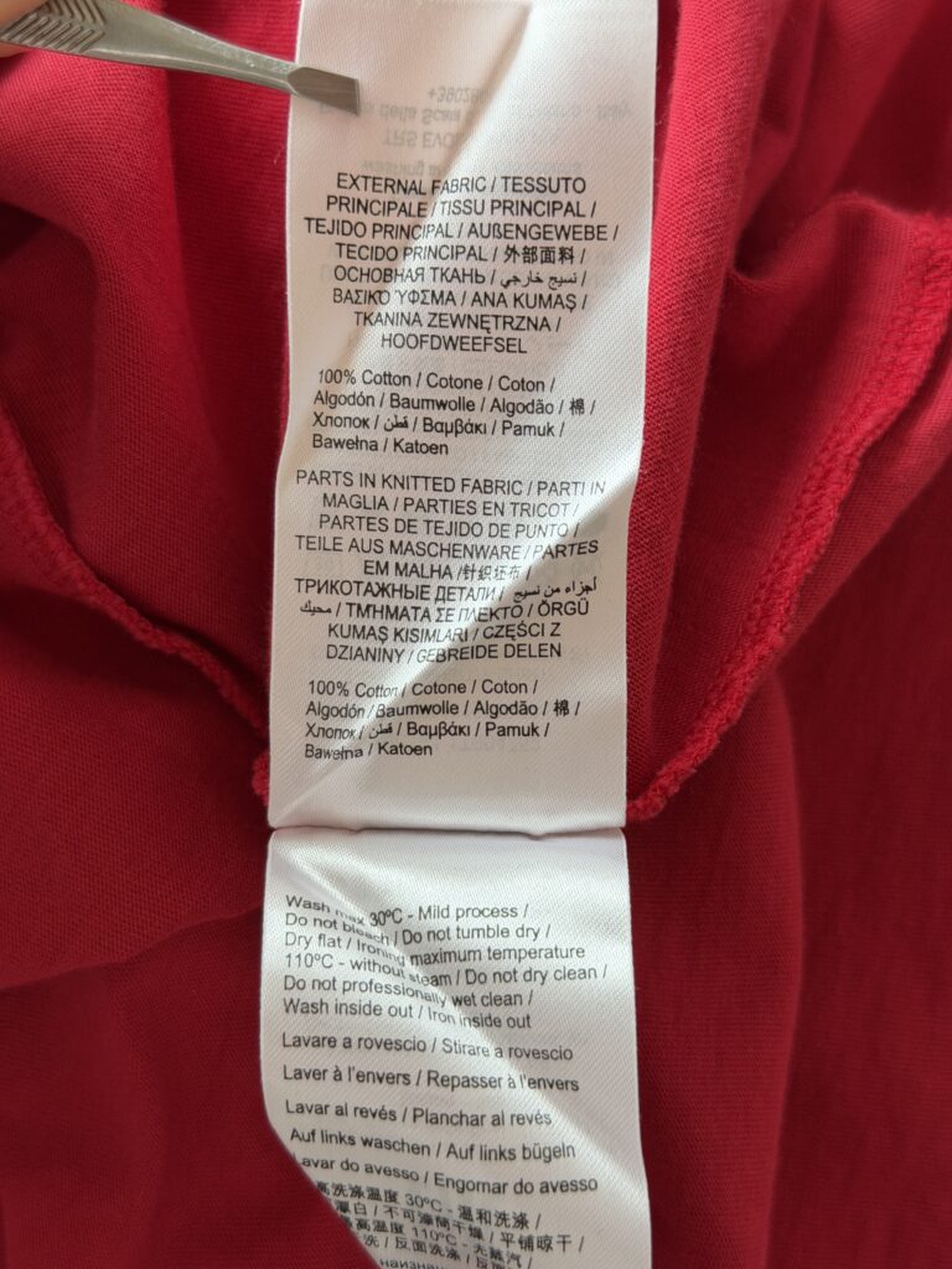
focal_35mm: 48
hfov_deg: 30.3
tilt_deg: -85.6
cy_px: 634
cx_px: 476
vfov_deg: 39.7
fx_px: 1760
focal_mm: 6.76
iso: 80
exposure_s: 1/121
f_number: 1.78
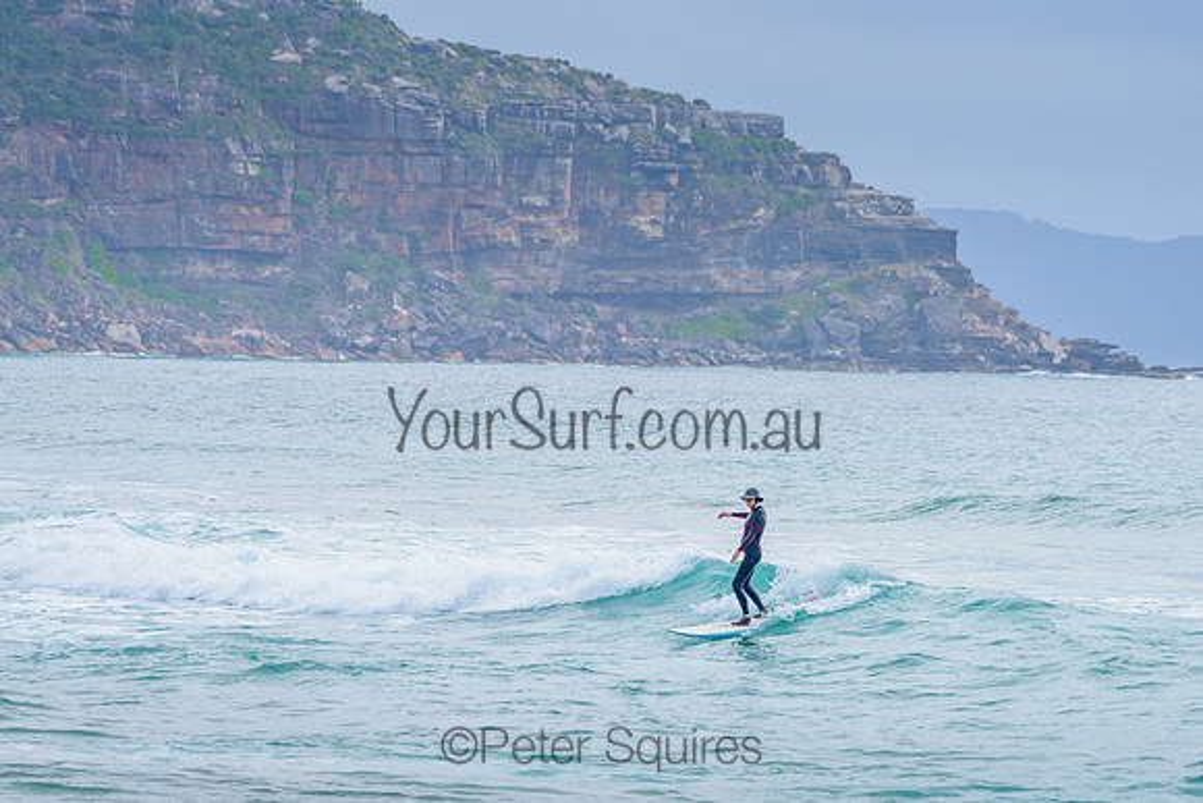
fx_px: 8192
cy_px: 393
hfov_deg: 8.4
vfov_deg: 5.6
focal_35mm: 245
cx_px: 562
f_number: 5.6
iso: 280
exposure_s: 1/2000
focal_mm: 200
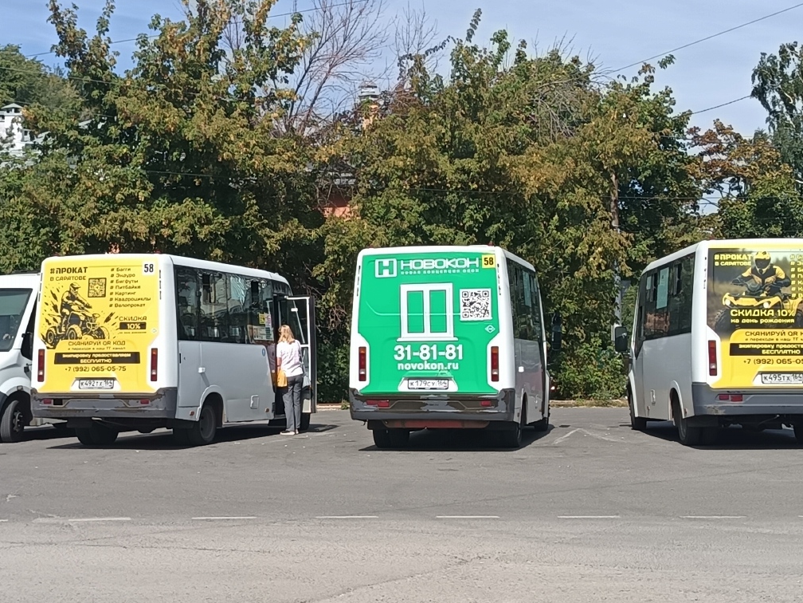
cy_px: 234
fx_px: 1577
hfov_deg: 28.6
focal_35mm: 68
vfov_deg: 21.6
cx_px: 390
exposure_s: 1/517
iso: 100
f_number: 1.75
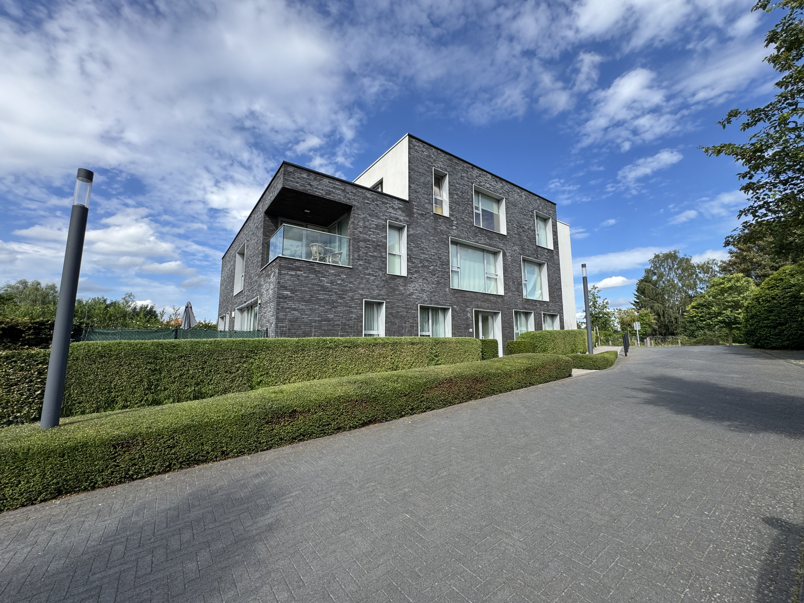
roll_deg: +0.6
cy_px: 302
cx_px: 402
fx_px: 325
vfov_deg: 85.7
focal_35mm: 14
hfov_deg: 102.1
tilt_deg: +8.5
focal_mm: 2.22
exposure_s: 1/1020
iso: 50
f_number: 2.2
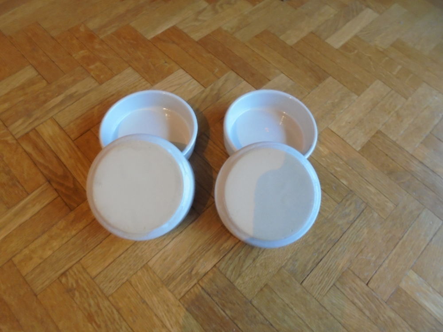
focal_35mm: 26
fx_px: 333
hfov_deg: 67.3
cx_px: 222
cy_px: 166
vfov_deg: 53.1
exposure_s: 1/10
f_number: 3.5
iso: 400
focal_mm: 4.6
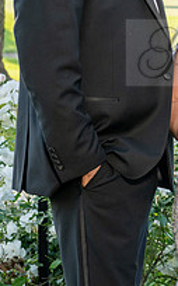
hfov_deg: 6.8
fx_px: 1456
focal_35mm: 187
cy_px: 94
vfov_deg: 11.2
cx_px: 309
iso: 200
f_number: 5.6
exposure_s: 1/200
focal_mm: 56
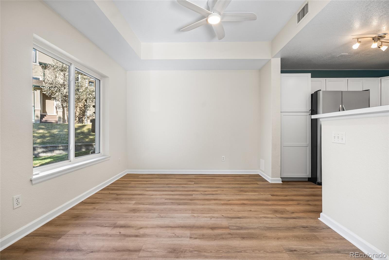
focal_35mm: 16
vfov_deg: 73.8
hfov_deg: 96.7
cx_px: 194
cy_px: 130
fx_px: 173
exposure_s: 1.6
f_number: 8
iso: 200
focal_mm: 16
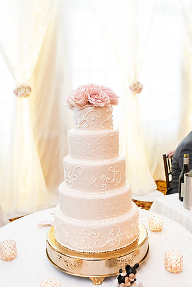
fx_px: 320
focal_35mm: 40
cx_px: 96
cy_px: 144
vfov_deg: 48.5
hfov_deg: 33.4
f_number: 4
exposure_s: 1/60
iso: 6400
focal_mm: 40
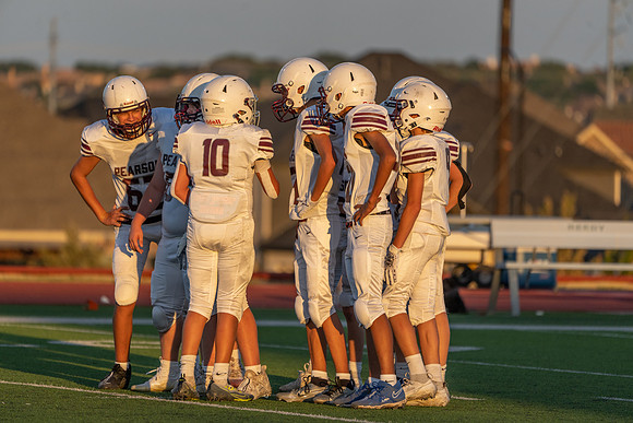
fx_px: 7035
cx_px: 316
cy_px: 212
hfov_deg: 5.2
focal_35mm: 400
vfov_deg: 3.4
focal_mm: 400
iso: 400
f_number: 5.6
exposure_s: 1/1000
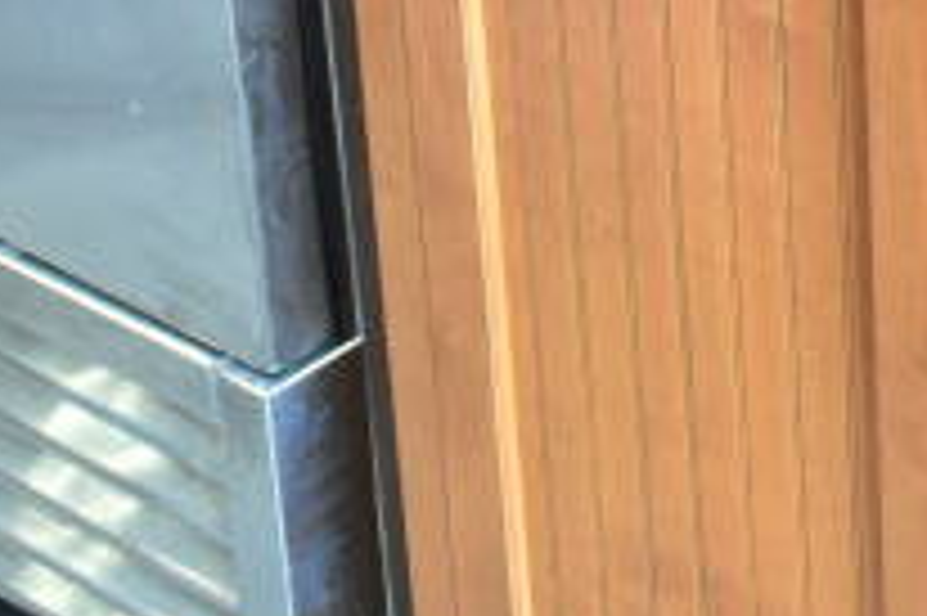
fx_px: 3087
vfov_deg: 10.7
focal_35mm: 120
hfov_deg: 16.2
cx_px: 1192
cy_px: -472
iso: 1600
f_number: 4.5
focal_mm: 18
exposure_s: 1/80
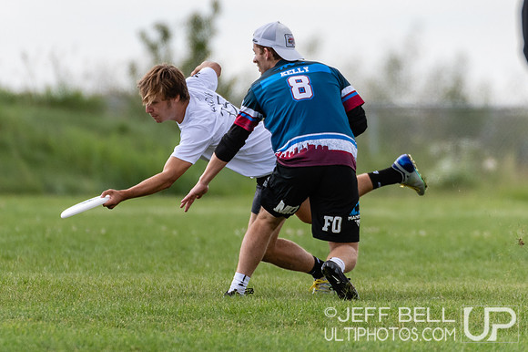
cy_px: 100
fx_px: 15173
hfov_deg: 2.0
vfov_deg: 1.3
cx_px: 294
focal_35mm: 1035
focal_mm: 400
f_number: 4
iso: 250
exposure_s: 1/1250
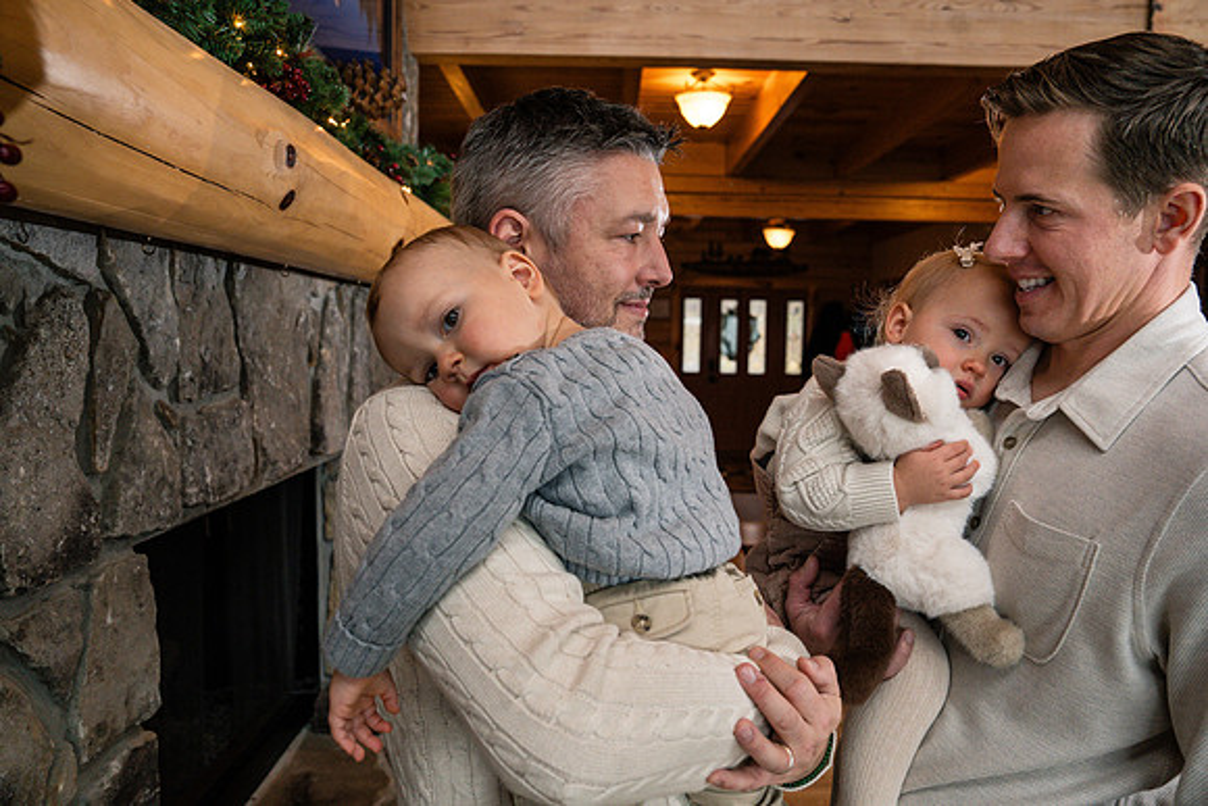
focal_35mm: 26
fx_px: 873
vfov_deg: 49.6
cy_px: 403
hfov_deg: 69.4
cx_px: 604
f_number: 4.5
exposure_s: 1/250
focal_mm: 26
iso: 800
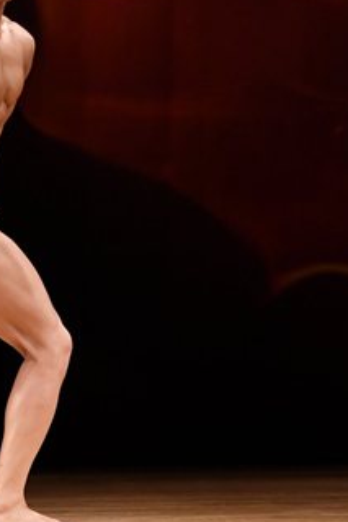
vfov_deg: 3.9
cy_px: 193
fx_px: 7633
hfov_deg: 2.6
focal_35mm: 527
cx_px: -43
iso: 3200
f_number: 5.6
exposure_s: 1/400
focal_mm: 145
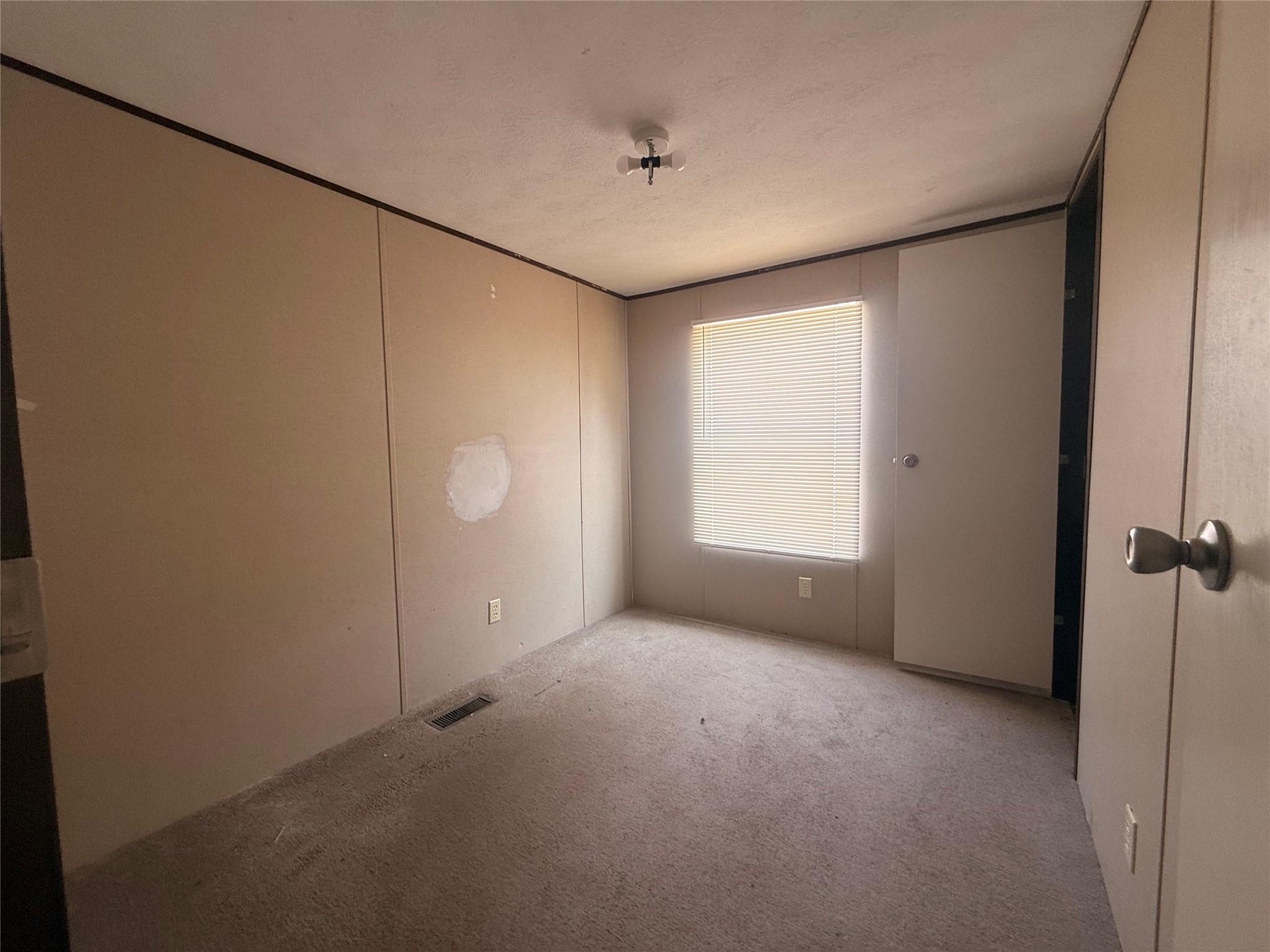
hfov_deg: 102.1
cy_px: 476
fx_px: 514
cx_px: 635
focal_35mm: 14
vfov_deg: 85.7
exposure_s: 1/99
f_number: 2.2
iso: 80
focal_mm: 2.22
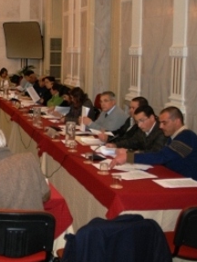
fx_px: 432
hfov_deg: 22.7
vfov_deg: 33.5
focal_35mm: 57
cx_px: -64
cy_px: 88
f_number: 3.5
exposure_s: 1/60
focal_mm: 18
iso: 250
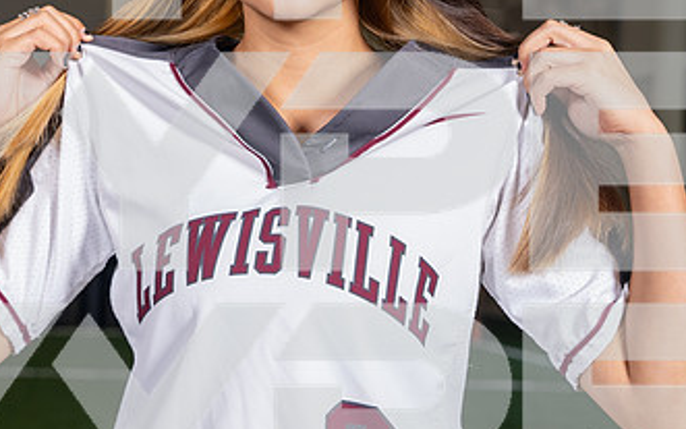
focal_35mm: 93
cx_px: 240
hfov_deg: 22.2
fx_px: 1739
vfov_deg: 14.1
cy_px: 163
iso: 200
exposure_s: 1/200
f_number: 5.6
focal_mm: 52
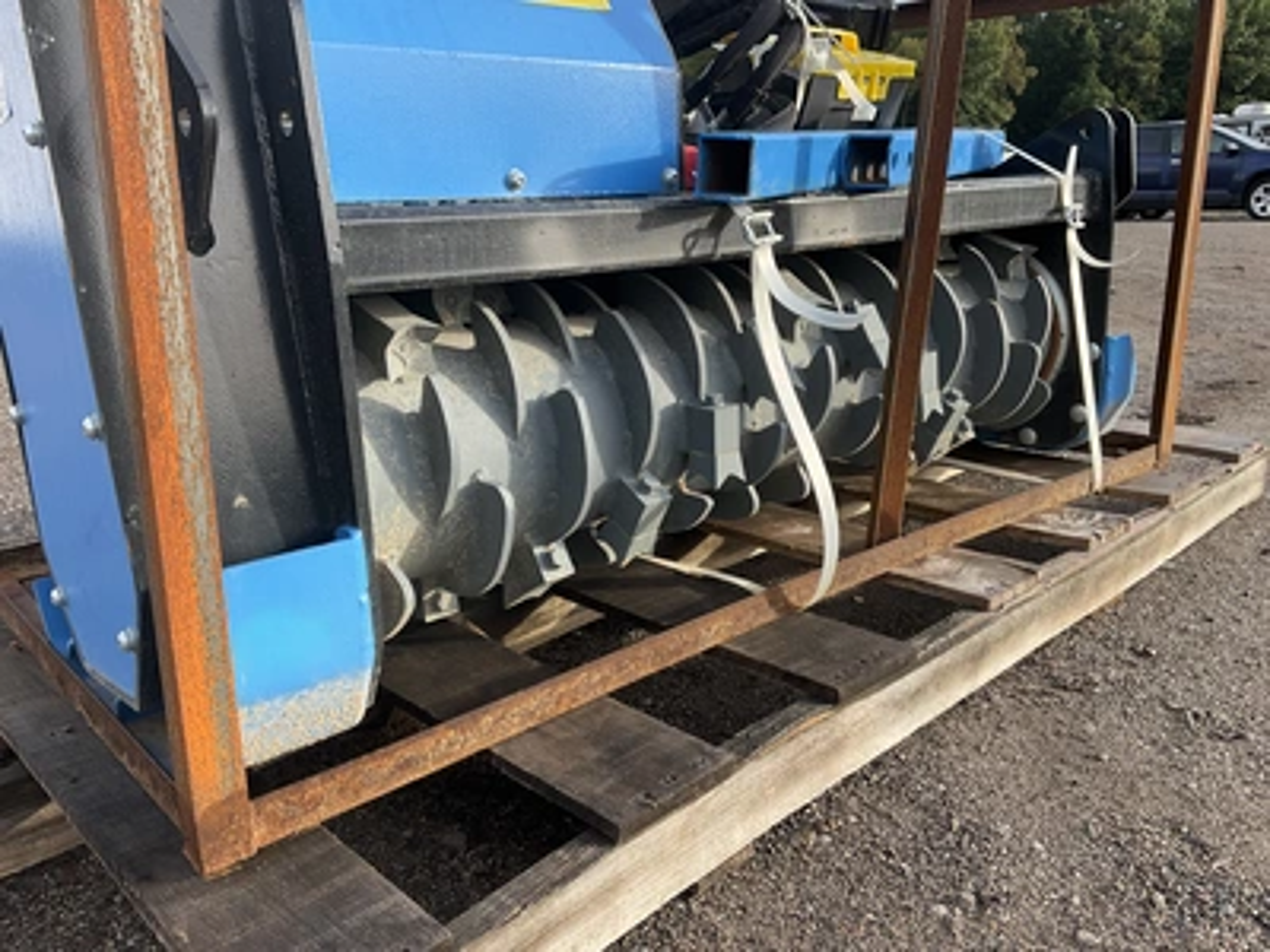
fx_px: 1064
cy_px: 476
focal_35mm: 29
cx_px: 635
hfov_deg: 61.7
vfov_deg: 48.2
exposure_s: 1/344
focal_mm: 3
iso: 25
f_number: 1.8
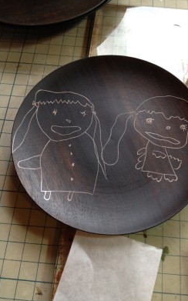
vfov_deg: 51.6
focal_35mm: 38
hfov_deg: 33.5
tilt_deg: -65.9
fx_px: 312
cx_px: 110
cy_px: 152
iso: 64
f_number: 2.4
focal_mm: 4.28
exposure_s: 1/20
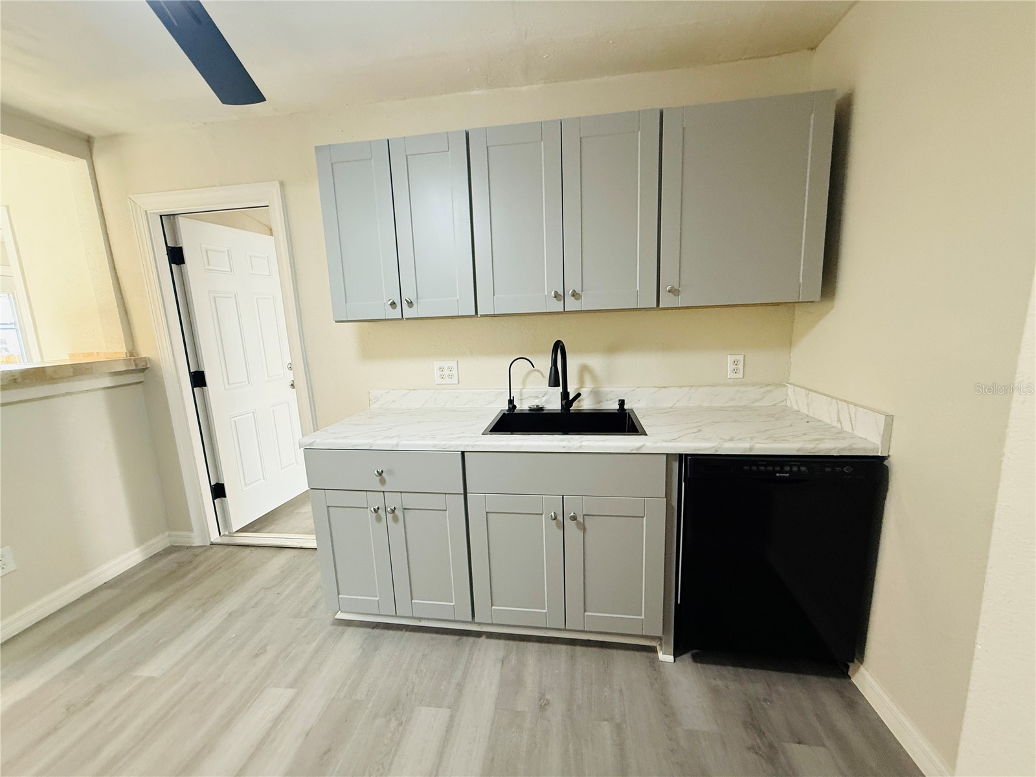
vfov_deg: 85.7
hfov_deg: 102.1
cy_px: 388
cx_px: 518
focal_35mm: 14
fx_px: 419
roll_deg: +1.8
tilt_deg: -7.2
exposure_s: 1/60
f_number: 2.2
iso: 250
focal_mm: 2.22
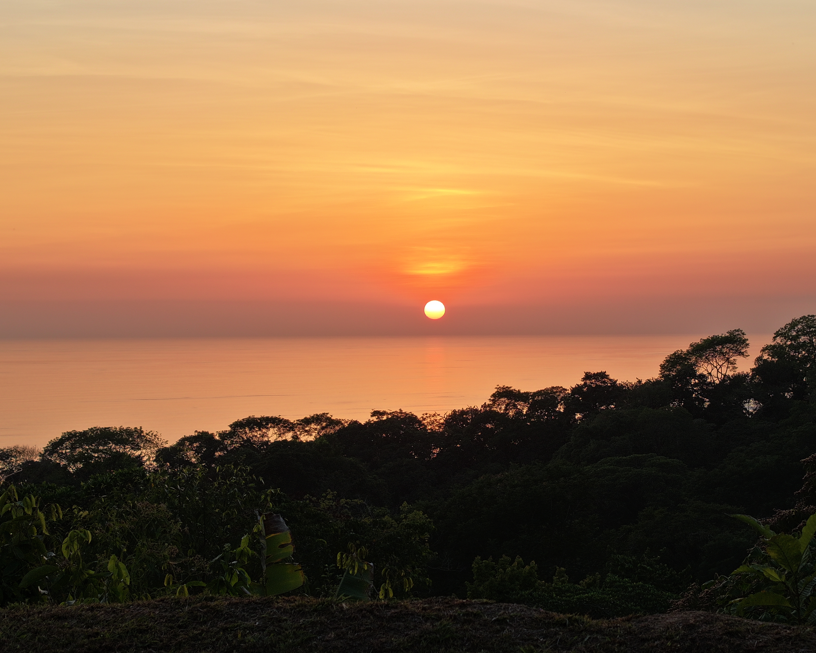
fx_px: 2198
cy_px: 281
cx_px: 450
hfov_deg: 21.0
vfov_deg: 16.9
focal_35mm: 91
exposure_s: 1/500
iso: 180
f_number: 2.8
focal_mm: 19.35
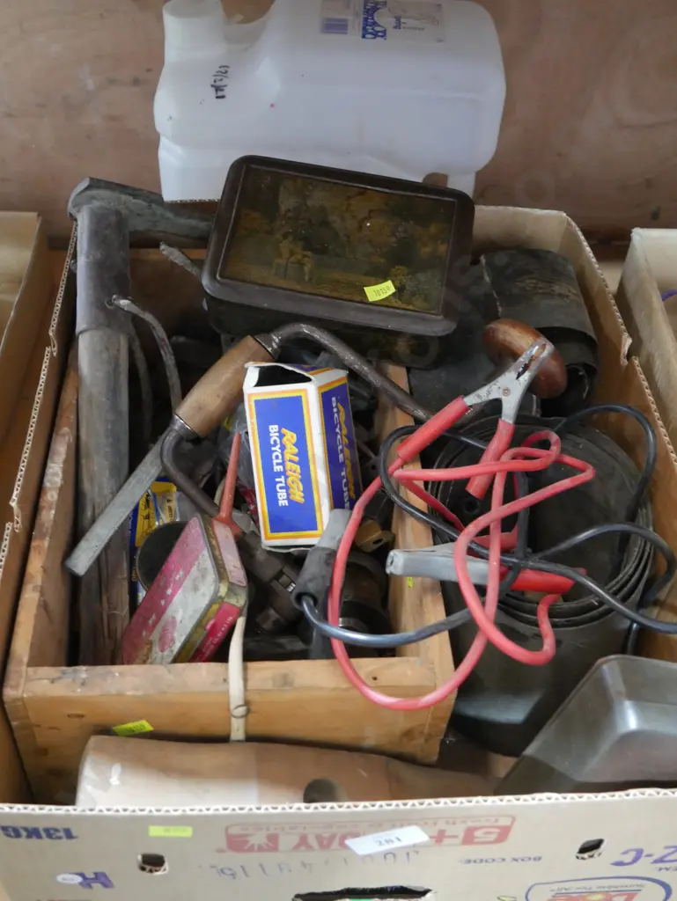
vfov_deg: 49.0
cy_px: 450
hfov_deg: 37.8
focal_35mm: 38
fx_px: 990
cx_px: 338
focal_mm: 19
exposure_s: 1/50
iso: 3200
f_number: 4.1
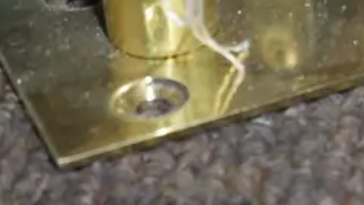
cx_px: 678
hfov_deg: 9.9
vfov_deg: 5.8
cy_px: -184
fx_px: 1989
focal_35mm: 206
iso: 1250
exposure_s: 1/60
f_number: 4.7
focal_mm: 22
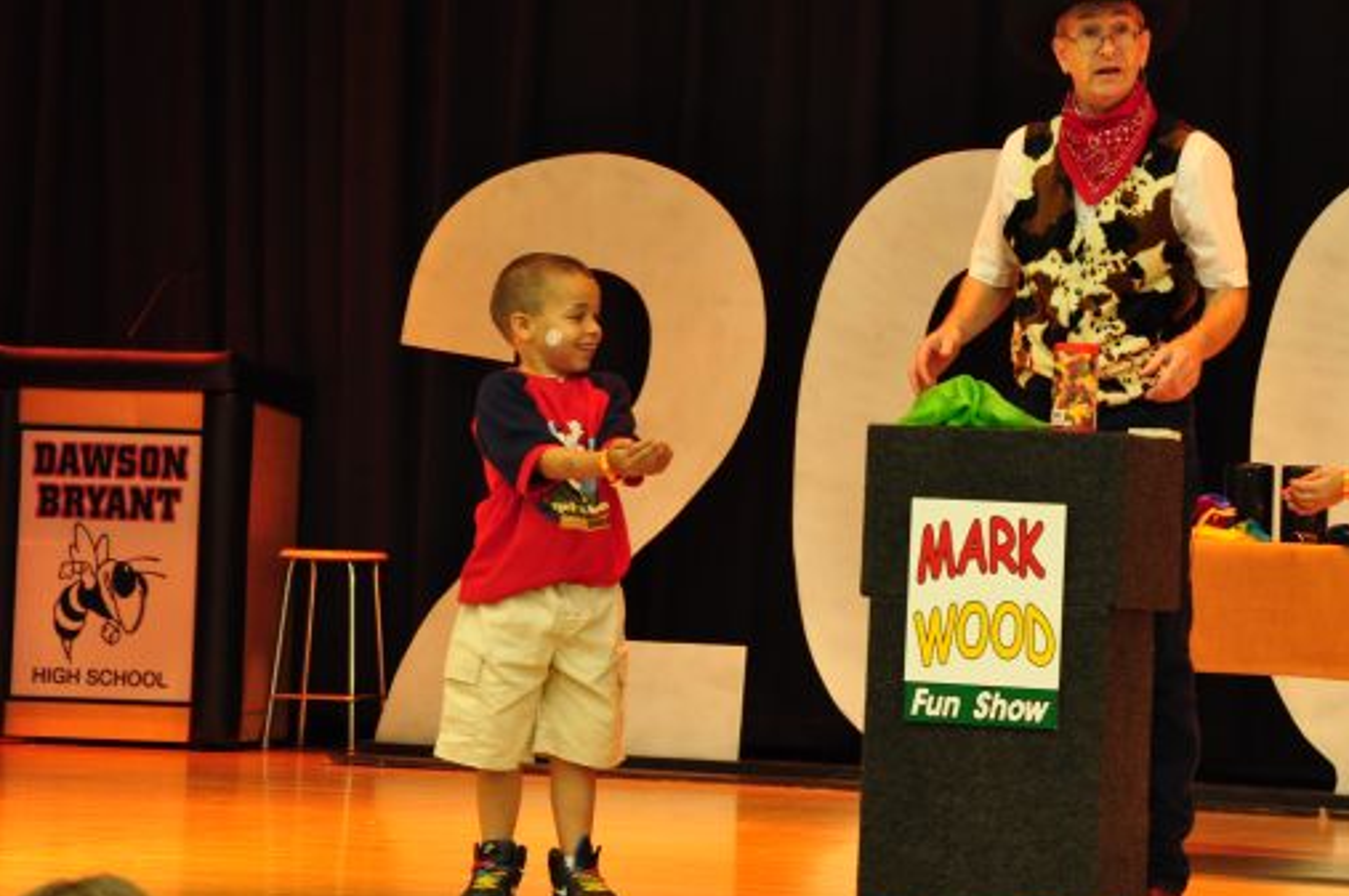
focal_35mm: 123
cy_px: 443
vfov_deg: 11.1
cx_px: 1014
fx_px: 4605
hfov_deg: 16.6
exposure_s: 1/30
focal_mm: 52
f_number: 5
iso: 1000
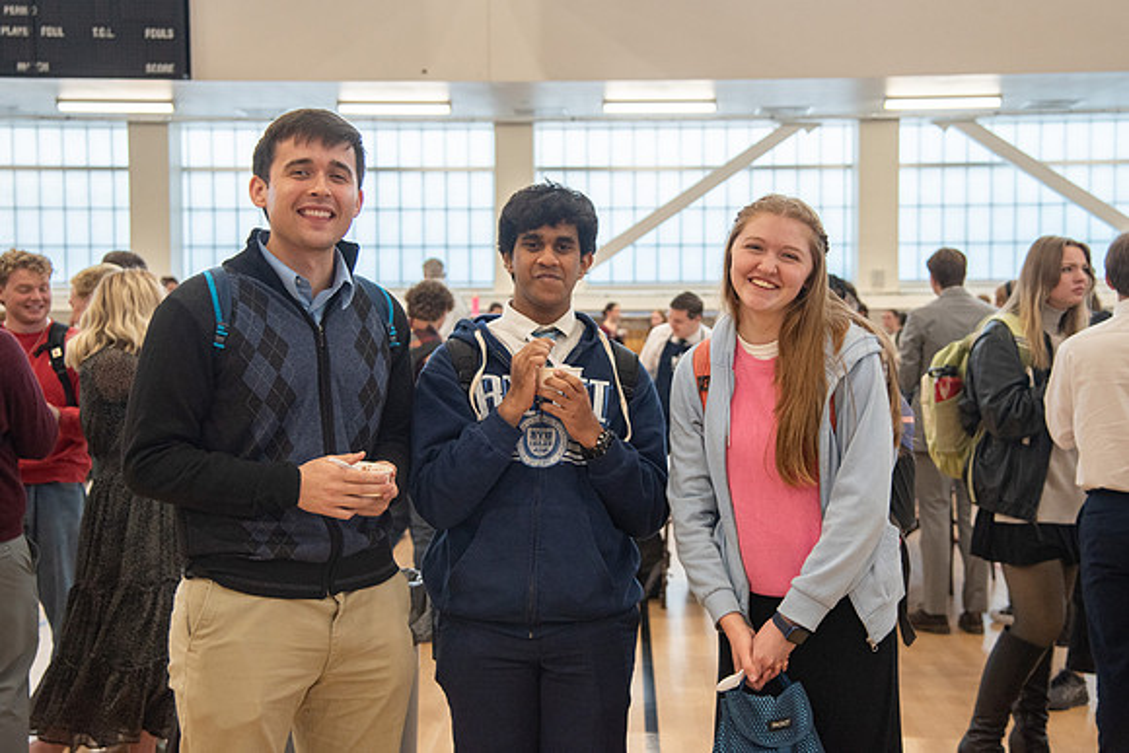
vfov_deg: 25.5
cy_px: 338
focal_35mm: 53
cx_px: 585
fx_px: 1665
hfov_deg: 37.5
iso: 1250
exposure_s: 1/200
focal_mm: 48
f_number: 4
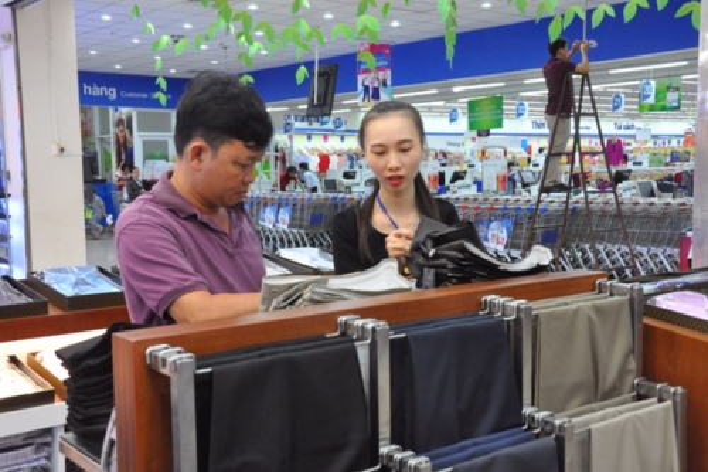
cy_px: 236
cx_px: 354
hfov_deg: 45.0
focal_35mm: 44
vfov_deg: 30.8
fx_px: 855
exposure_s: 1/50
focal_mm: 29
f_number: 7.1
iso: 2500
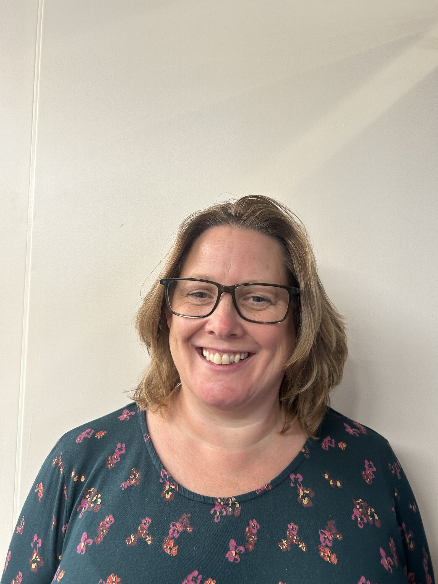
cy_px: 292
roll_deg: -1.3
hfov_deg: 53.1
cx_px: 219
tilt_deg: +3.1
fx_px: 439
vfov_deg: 67.3
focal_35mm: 26
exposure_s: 1/50
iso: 100
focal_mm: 5.7
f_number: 1.5
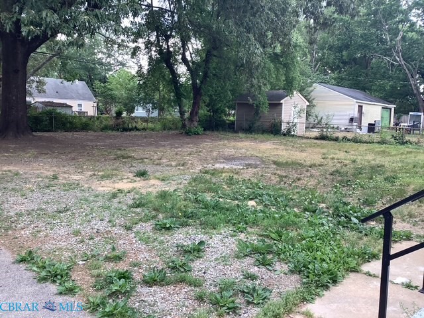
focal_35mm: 31
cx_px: 212
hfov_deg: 58.4
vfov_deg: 45.4
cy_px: 159
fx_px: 380
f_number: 2.4
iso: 32
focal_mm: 3.3
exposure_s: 1/120
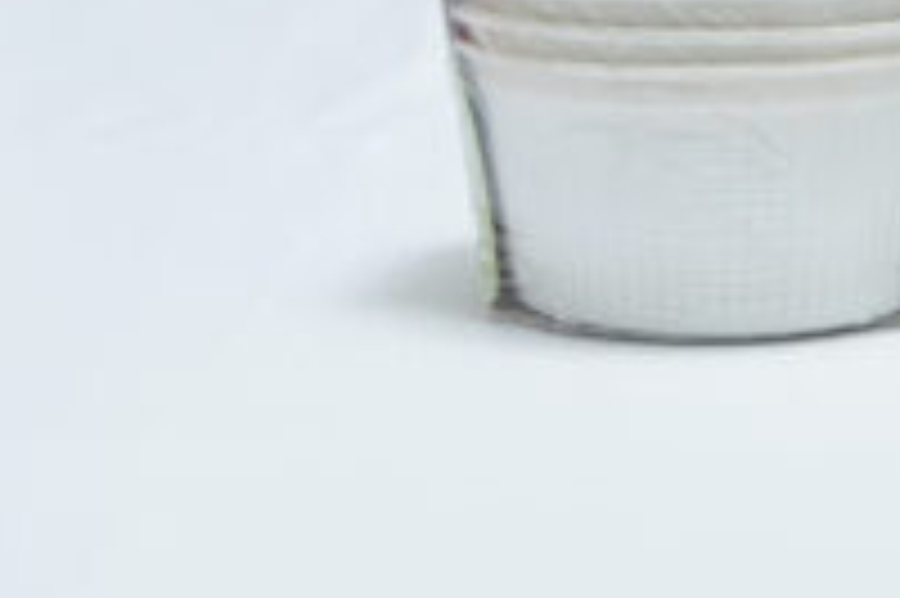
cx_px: 711
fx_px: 2798
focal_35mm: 112
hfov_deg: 18.1
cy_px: 7
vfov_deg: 12.1
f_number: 9
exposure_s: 1/160
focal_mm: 35
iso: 2500
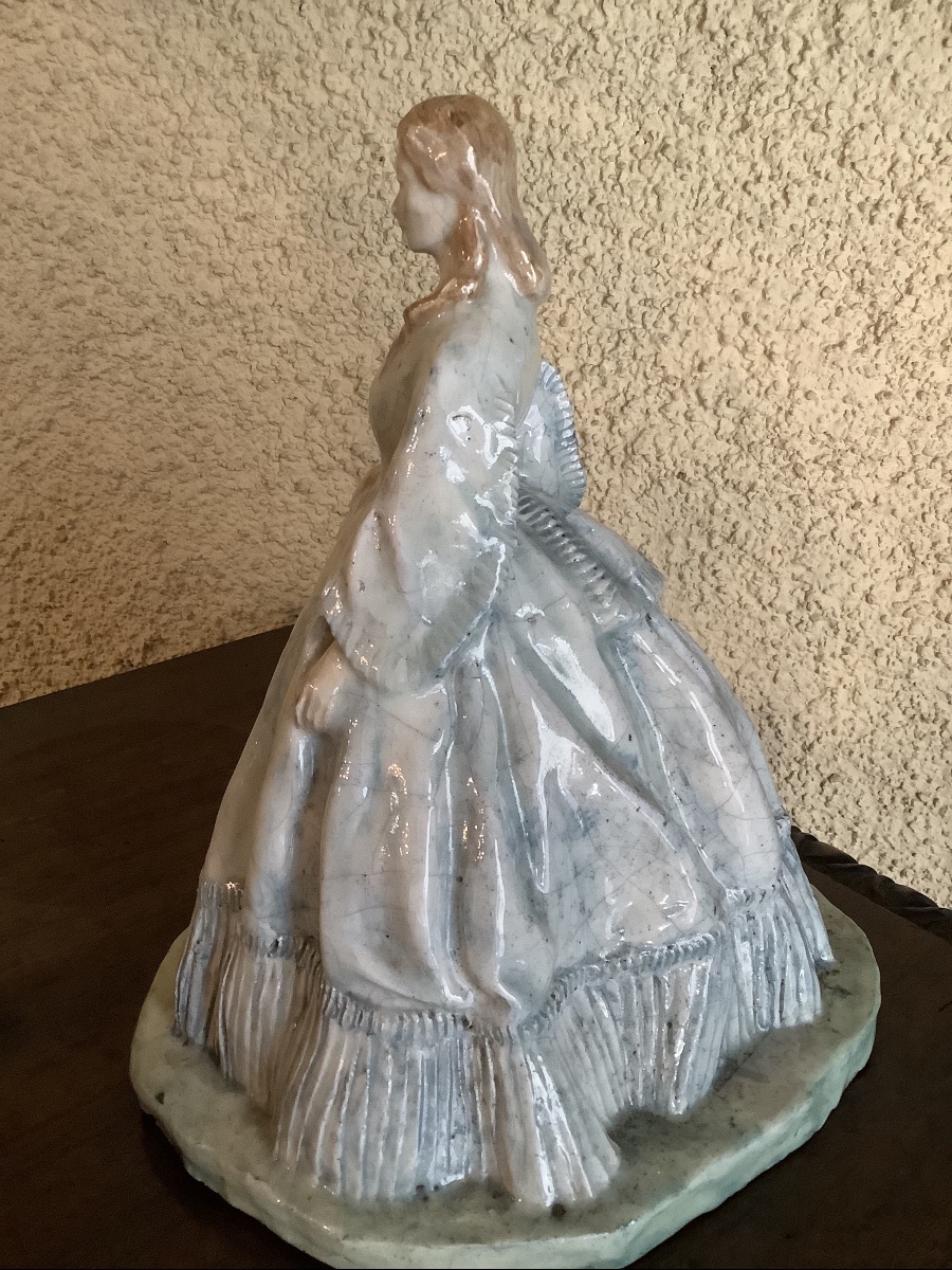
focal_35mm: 31
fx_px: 1137
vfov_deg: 58.4
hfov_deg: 45.4
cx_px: 476
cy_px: 635
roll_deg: +1.4
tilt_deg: -23.2
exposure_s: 1/33
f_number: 2.4
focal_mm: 3.3
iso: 320
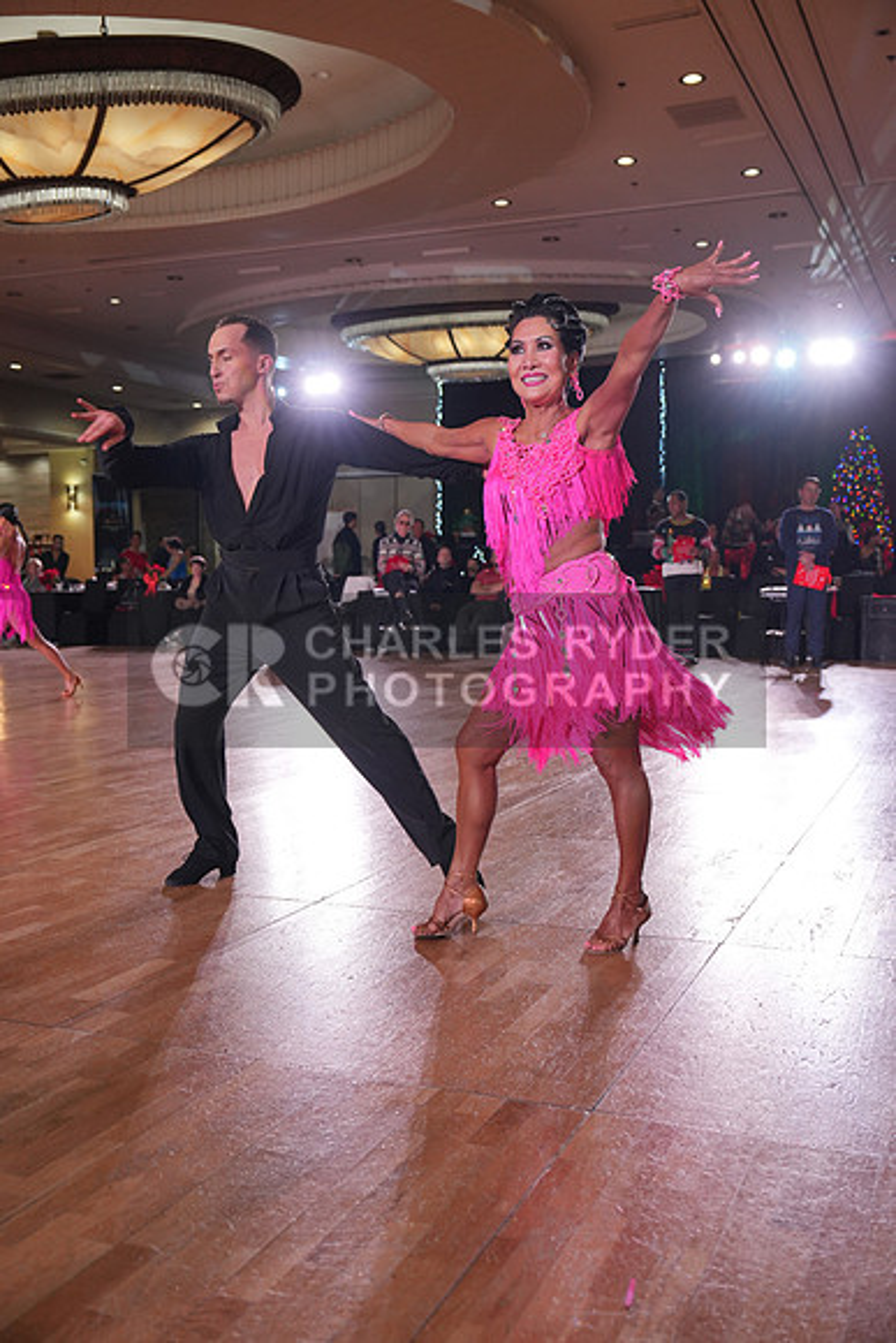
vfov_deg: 54.4
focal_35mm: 35
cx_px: 448
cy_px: 672
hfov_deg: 37.9
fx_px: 1306
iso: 1250
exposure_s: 1/500
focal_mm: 35
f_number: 4
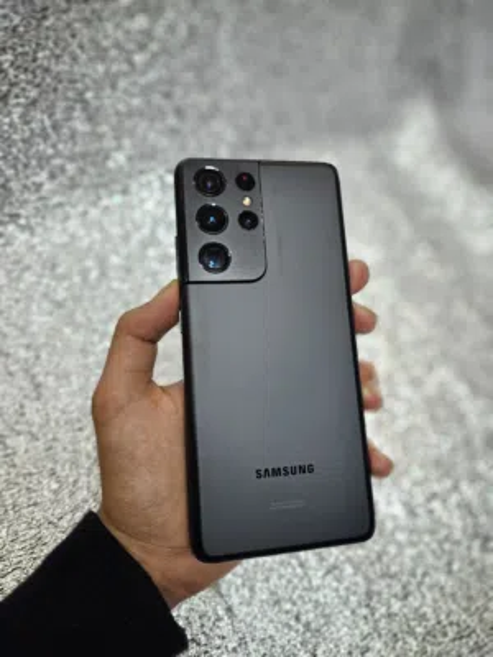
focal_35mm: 23
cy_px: 328
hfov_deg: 58.9
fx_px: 437
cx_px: 246
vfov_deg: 73.9
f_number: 1.7
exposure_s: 1/120
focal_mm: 6.3
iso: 100
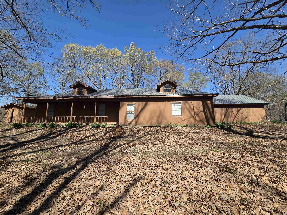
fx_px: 108
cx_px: 144
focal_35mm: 13
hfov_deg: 106.2
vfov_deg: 89.9
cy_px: 108
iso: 50
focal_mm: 2.2
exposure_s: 1/1488
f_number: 2.2
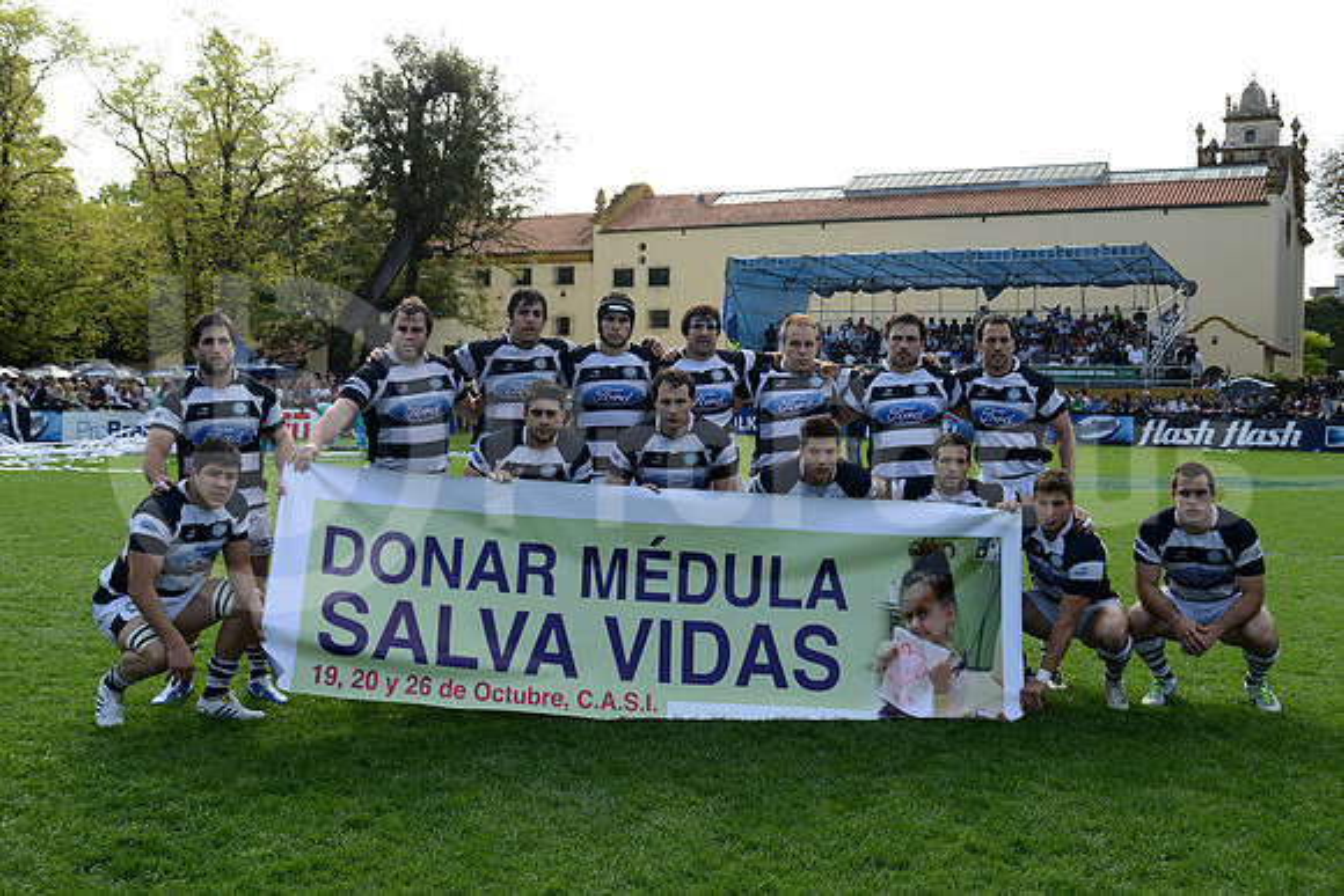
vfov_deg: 41.1
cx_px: 672
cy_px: 448
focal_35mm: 32
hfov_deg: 58.7
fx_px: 1195
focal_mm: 32
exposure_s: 1/640
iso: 250
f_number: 5.6
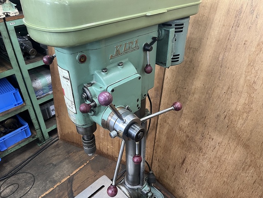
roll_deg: +1.1
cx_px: 132
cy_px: 99
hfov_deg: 67.3
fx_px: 198
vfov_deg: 53.1
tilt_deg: -33.9
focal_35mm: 26
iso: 250
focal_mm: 5.1
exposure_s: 1/60
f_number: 1.6
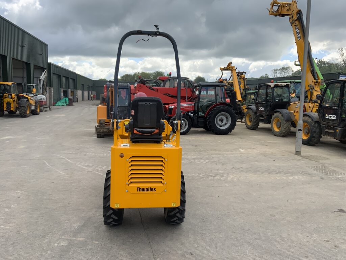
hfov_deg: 61.7
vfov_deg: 48.2
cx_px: 173
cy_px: 130
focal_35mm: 29
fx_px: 290
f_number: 1.8
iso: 16
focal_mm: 3
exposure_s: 1/1055
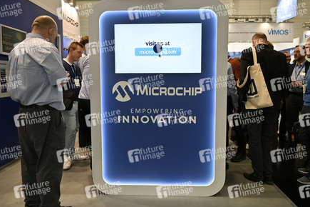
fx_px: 250
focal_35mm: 29
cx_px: 156
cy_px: 101
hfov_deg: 63.7
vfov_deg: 45.0
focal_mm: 28
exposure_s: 1/320
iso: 640
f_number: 2.8
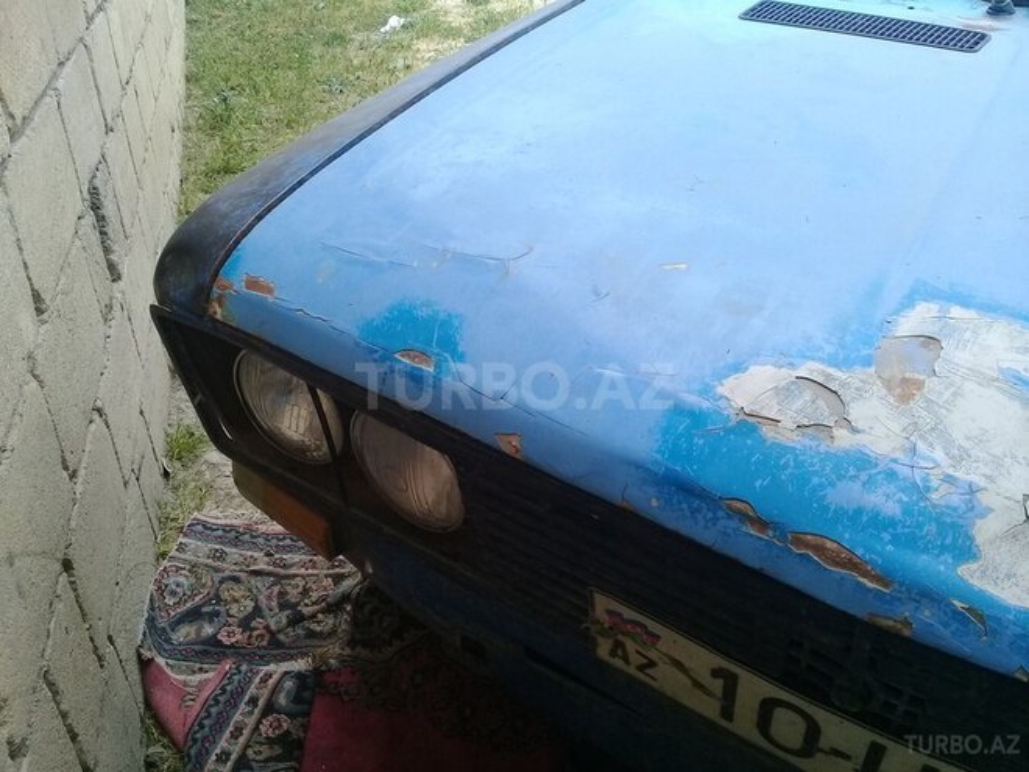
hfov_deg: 58.4
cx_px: 514
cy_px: 386
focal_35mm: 31
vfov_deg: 45.4
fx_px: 922
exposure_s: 1/344
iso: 50
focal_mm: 3.3
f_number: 2.2
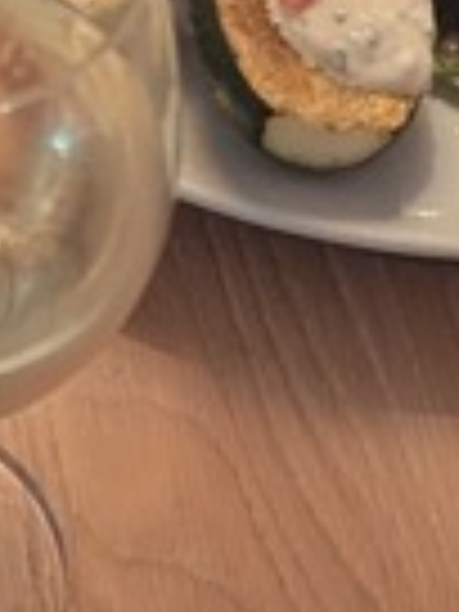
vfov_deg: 11.0
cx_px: 97
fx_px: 3129
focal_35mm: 177
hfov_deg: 8.4
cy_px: -122
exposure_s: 1/50
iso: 845
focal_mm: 6.81
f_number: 1.85
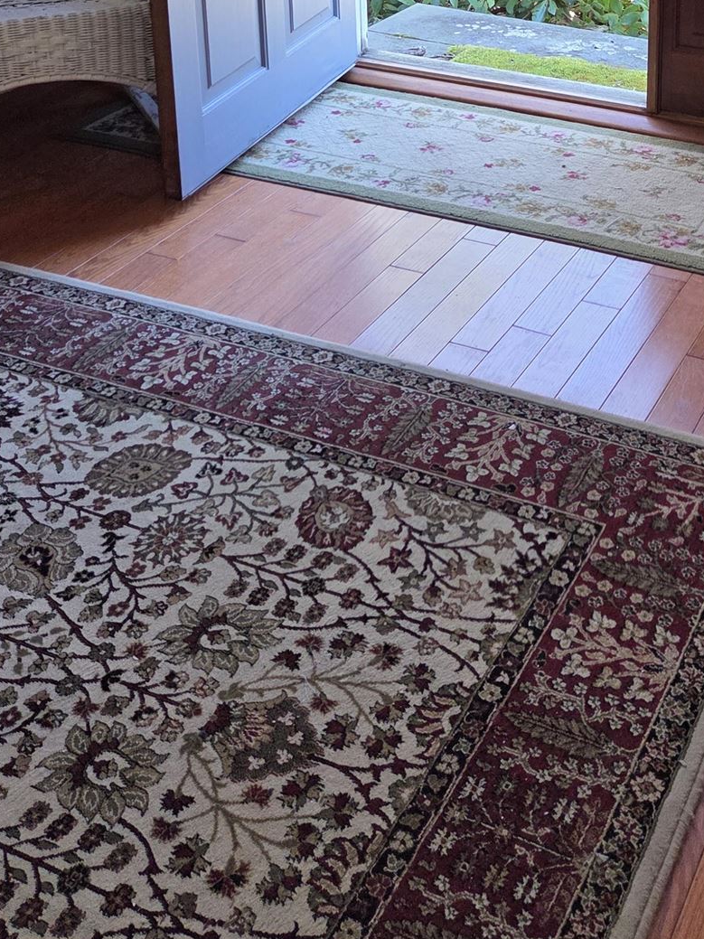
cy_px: -51
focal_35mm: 51
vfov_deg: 33.5
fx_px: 1383
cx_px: 529
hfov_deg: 28.1
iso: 125
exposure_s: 1/180
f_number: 1.8
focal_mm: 5.4
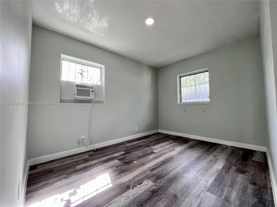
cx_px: 138
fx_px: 104
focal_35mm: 13
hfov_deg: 106.2
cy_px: 104
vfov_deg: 89.9
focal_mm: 1.57
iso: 50
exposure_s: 1/120
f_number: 1.8
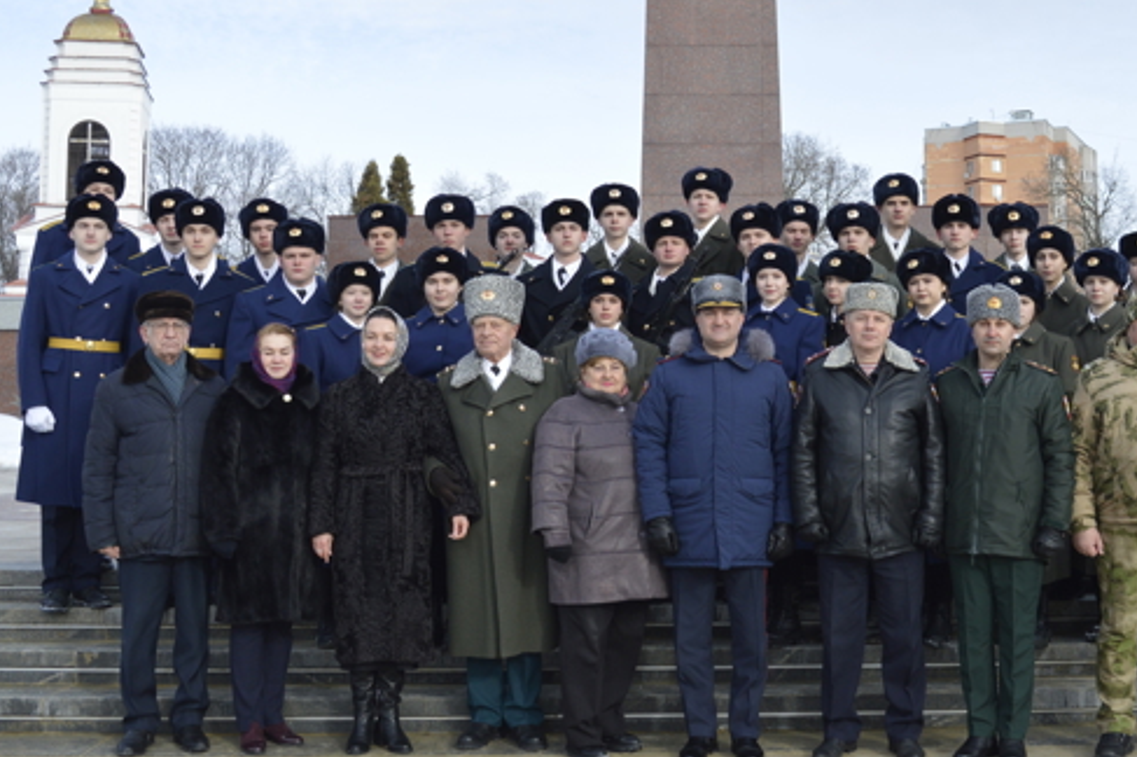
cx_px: 749
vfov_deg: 26.3
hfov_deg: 38.5
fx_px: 1610
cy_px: 271
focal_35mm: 51
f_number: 5.6
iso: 400
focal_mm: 22
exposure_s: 1/1250
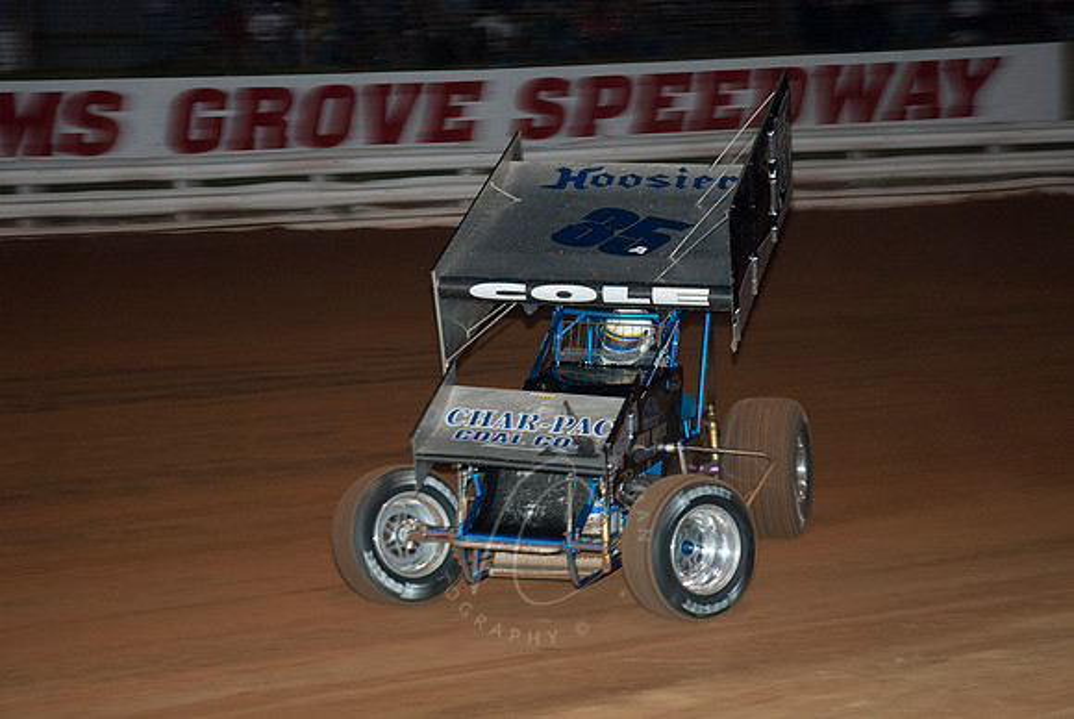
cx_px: 537
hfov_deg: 24.6
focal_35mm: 82
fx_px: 2464
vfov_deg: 16.6
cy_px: 360
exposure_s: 1/160
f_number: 4.5
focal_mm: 55
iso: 250
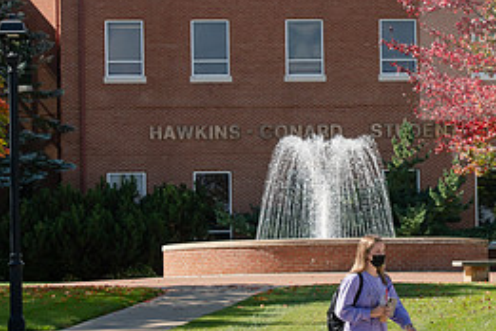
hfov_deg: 10.3
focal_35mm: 200
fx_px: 2755
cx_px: 363
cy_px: 191
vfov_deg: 6.9
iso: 250
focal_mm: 90
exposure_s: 1/500
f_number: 7.1
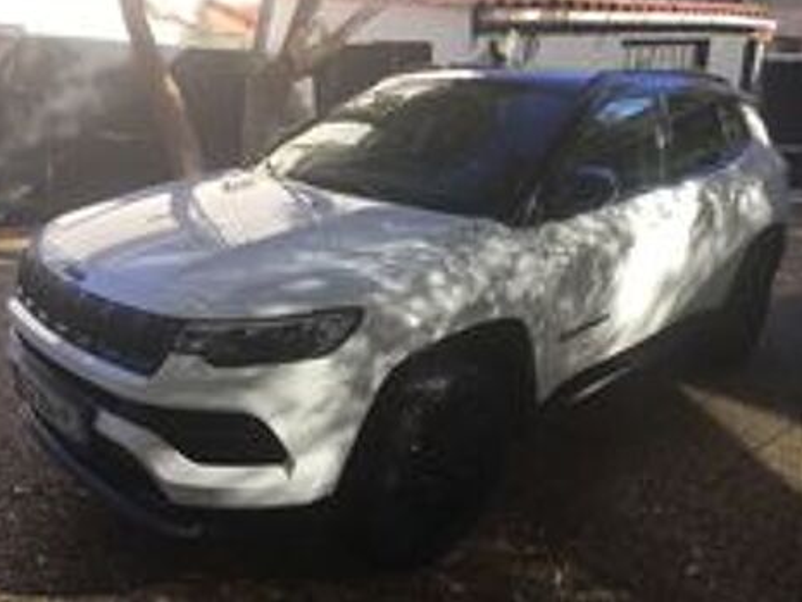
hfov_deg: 56.8
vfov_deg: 44.2
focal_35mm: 32
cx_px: 395
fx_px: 742
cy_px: 293
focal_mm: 3.3
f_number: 2.4
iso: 25
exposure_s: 1/319
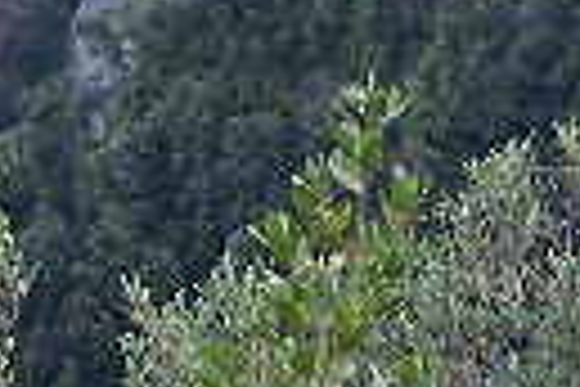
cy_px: -585
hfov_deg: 8.4
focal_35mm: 245
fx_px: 3947
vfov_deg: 5.4
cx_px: 562
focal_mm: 8
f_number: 2.8
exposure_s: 1/250
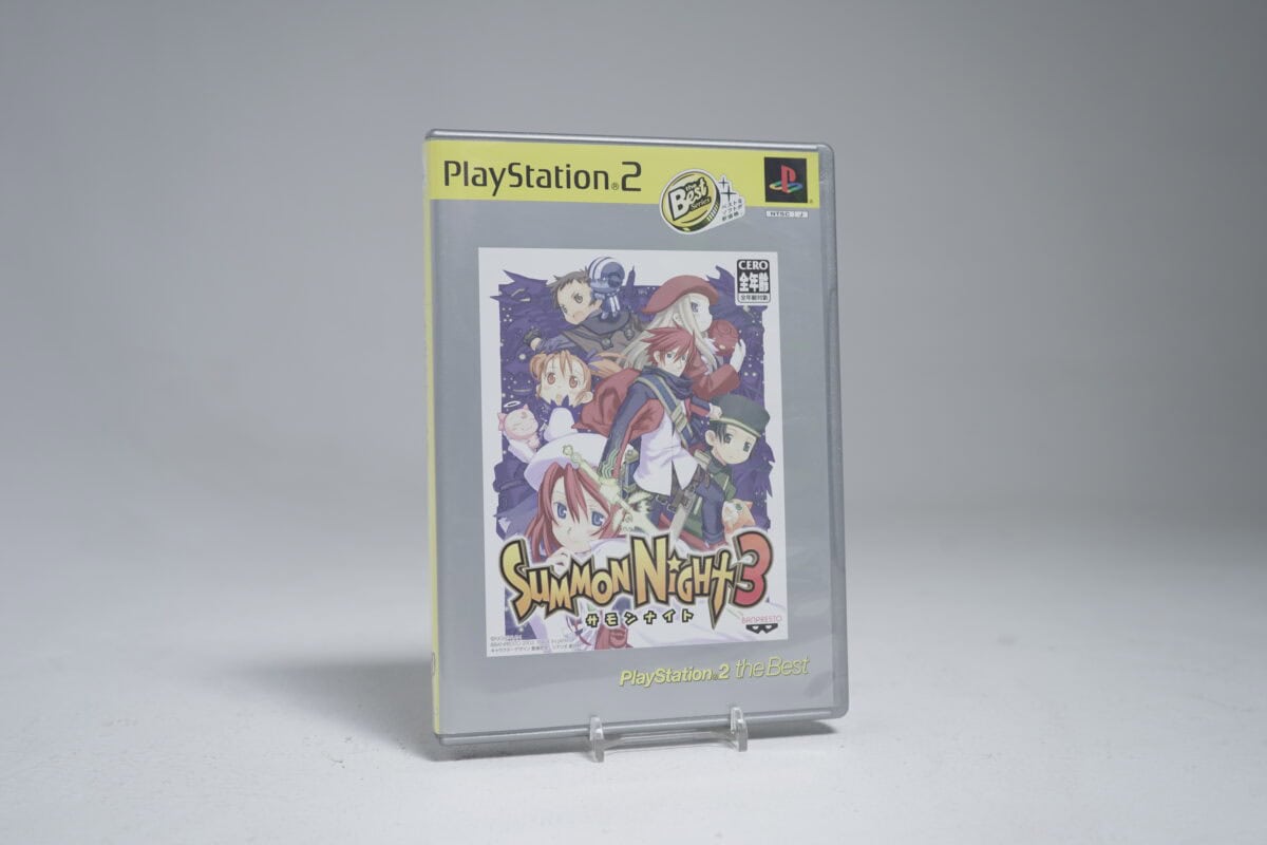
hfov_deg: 53.1
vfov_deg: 36.9
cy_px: 422
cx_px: 634
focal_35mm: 36
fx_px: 1267
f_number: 5.6
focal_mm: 36
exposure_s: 1/40
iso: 640
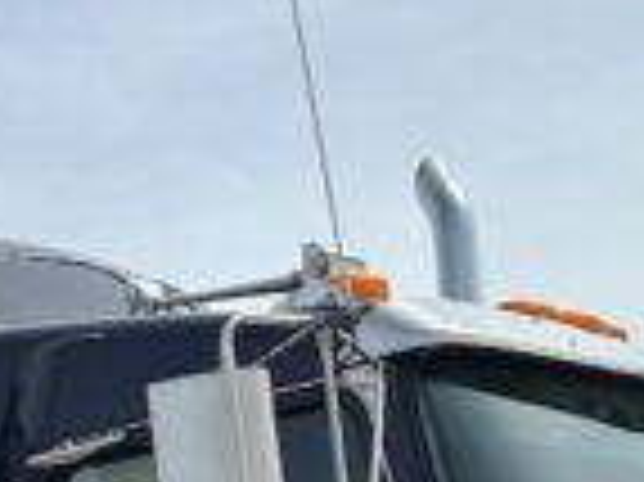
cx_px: 329
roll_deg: +7.9
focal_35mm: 129
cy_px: 955
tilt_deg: +1.7
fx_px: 2398
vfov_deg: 10.6
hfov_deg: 15.3
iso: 80
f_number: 1.78
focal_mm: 6.86
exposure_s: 1/6211
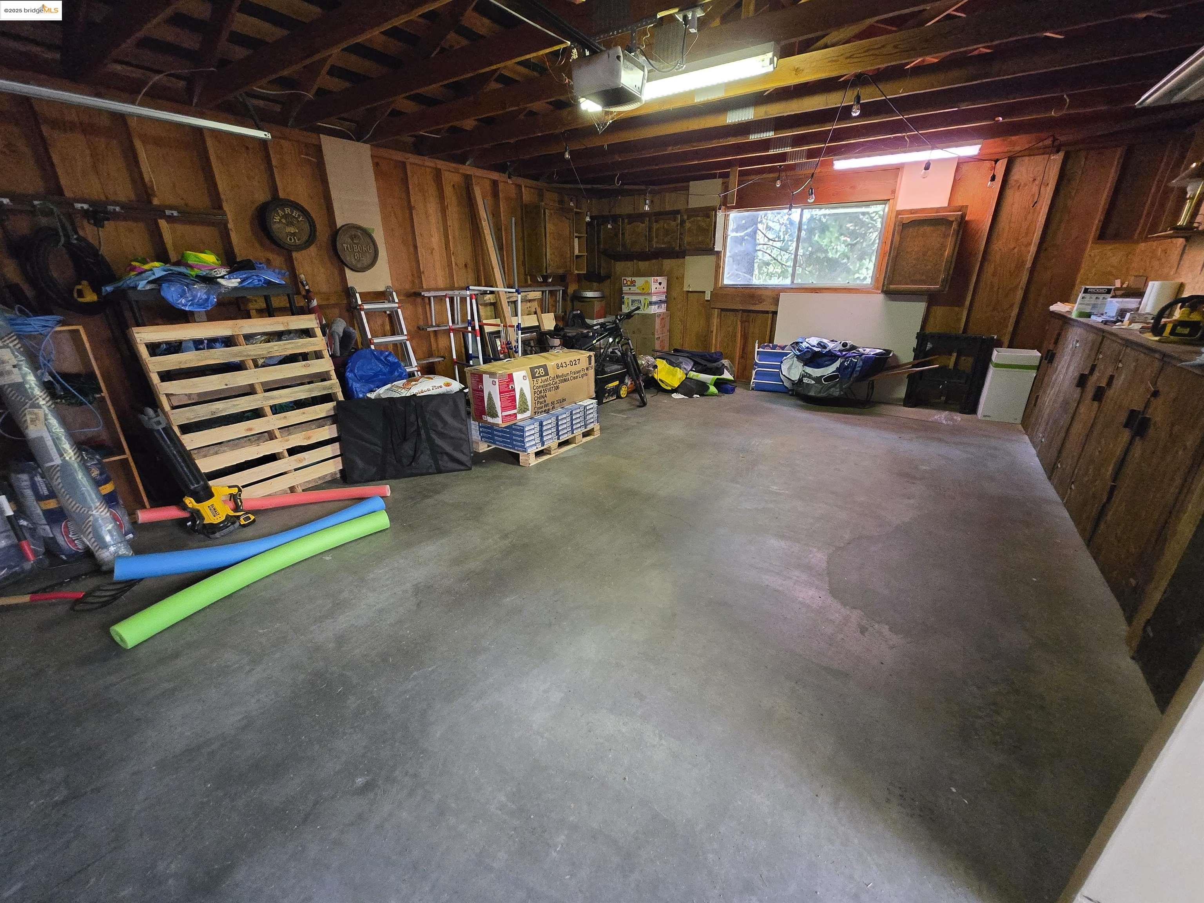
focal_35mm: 13
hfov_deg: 106.2
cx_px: 602
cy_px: 452
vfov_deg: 89.9
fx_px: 452
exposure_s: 1/60
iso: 800
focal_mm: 1.7
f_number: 2.2
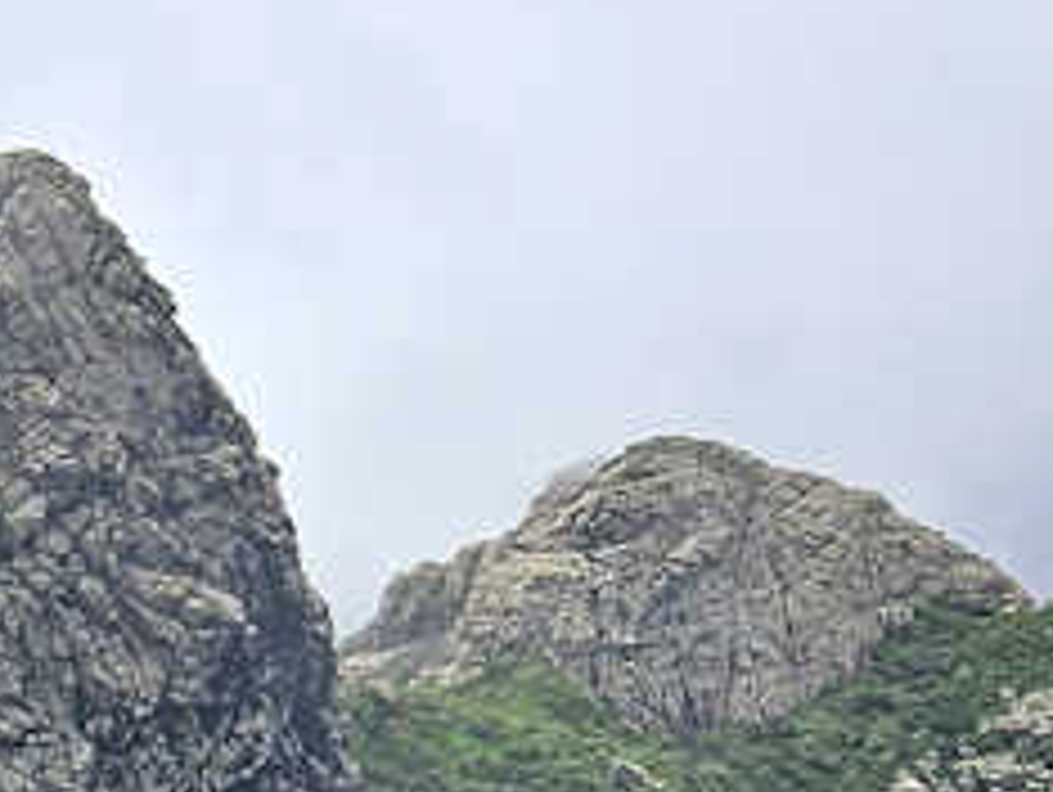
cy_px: 1332
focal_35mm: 106
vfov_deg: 12.9
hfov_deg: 17.6
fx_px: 3228
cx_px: -220
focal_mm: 5.4
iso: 25
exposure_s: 1/2410
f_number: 1.8
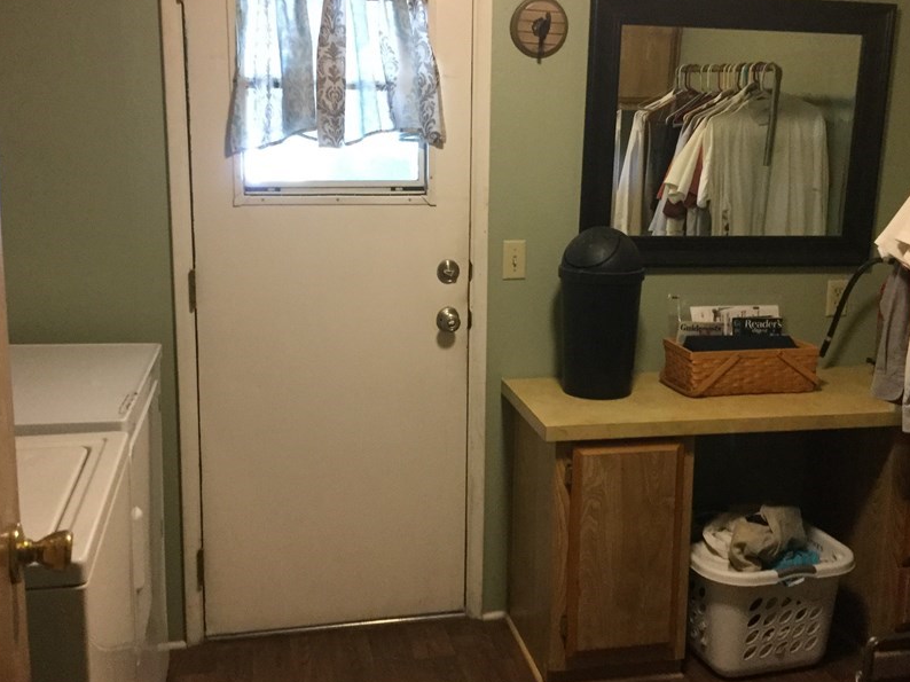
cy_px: 293
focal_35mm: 40
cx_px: 492
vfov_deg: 35.9
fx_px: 1051
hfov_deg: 46.8
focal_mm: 3.3
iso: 200
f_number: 2.4
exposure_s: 1/20
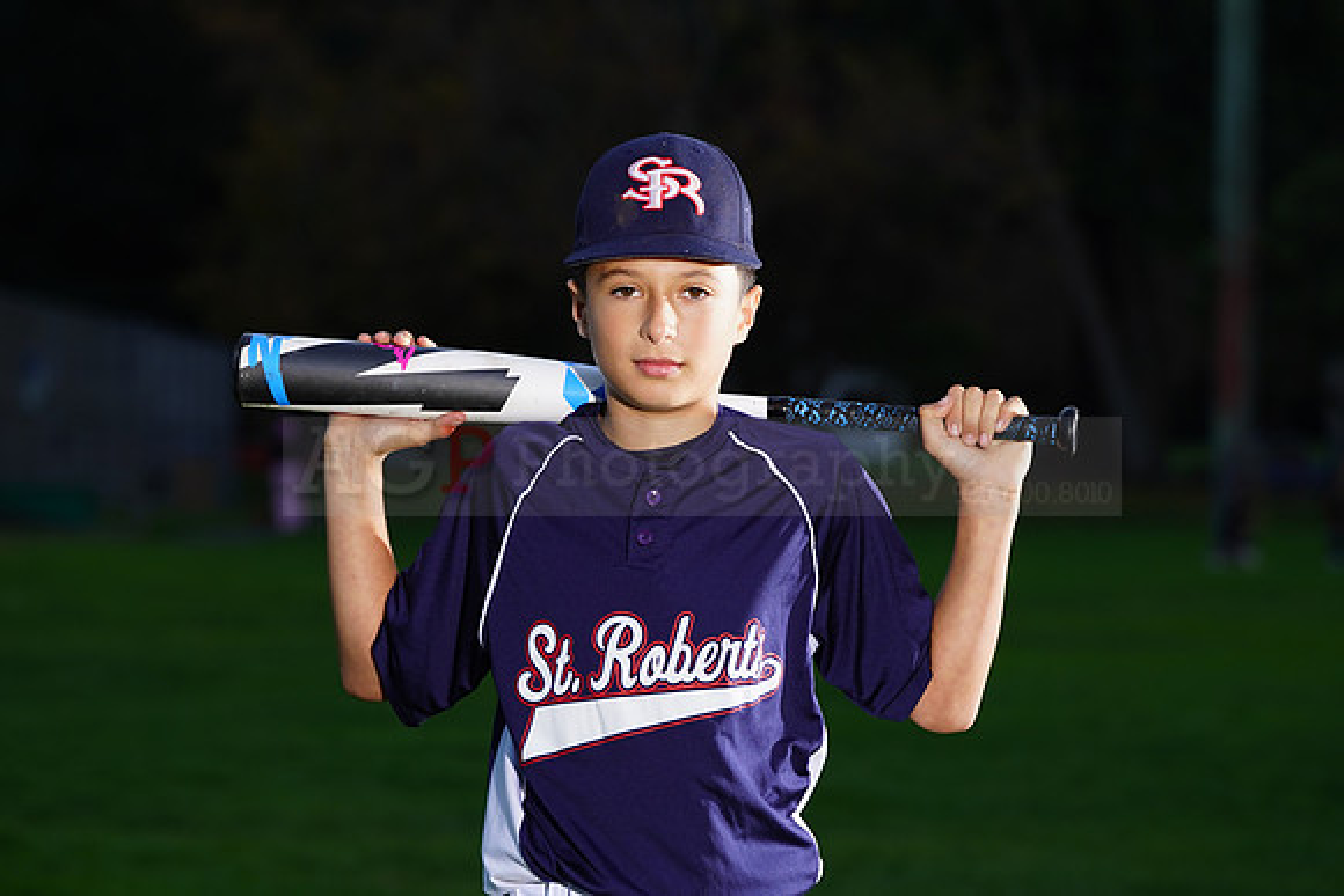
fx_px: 6908
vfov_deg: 7.4
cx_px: 672
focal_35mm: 185
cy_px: 448
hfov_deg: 11.1
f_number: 7.1
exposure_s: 1/160
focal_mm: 185
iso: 320
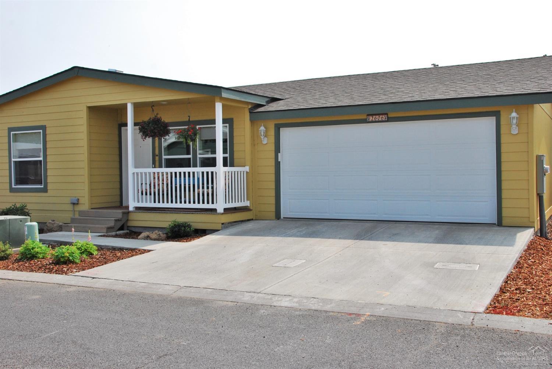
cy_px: 184
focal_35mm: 39
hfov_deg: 49.5
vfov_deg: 34.3
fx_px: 599
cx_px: 276
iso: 400
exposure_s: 1/500
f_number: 11
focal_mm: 26
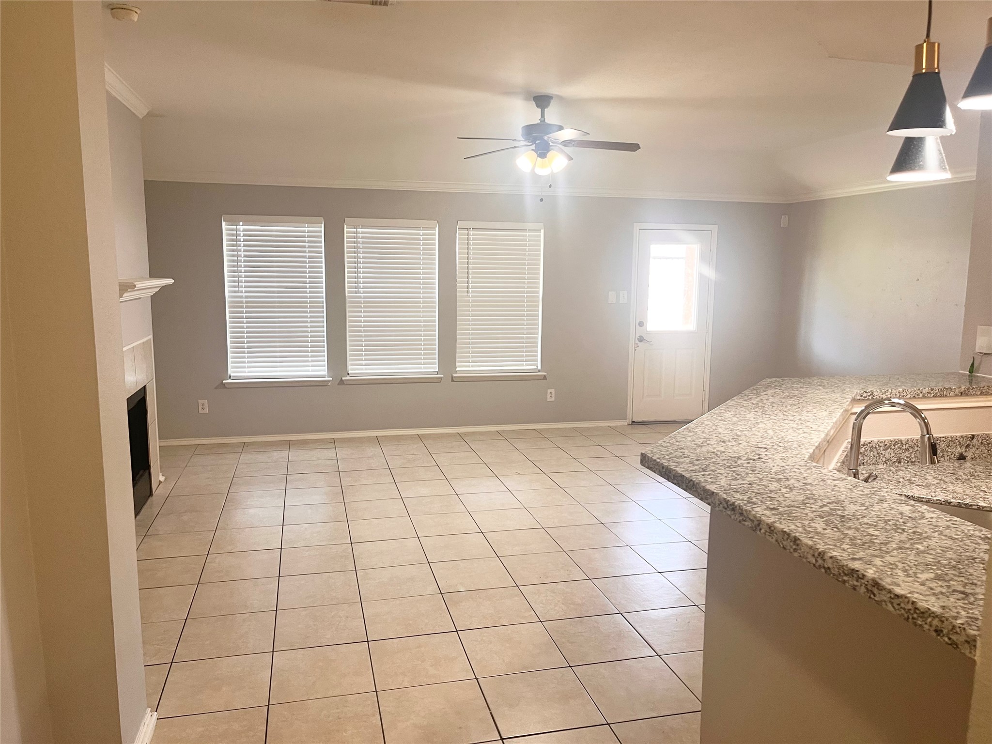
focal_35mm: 26
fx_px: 745
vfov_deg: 53.1
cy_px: 372
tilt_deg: -5.7
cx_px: 496
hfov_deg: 67.3
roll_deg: -1.3
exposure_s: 1/60
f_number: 1.6
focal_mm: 5.1
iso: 80
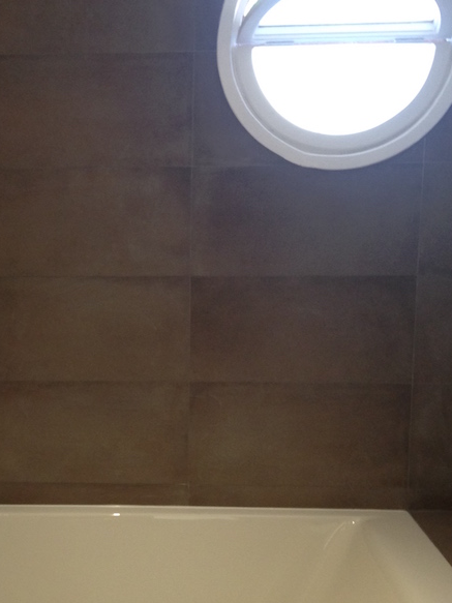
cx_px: 62
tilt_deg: -10.3
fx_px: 1010
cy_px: 281
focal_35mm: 58
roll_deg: +1.3
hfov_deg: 24.6
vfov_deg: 33.2
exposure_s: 1/20
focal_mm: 4.12
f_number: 2.4
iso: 100
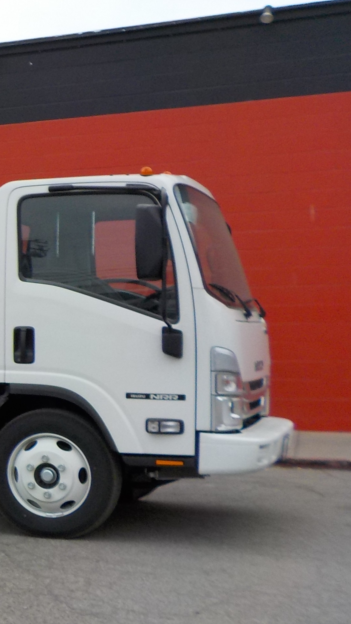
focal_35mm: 65
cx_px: -268
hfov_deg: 15.9
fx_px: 1075
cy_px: 306
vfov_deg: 32.4
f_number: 3.3
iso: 125
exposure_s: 1/200
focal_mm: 4.1
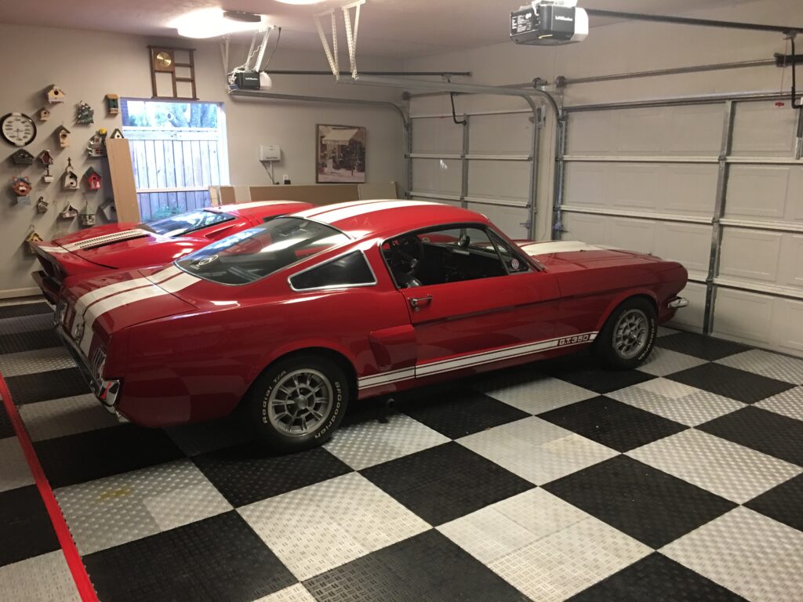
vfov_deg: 48.2
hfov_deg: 61.7
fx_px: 673
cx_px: 402
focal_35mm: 29
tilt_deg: -11.8
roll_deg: +1.3
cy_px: 301
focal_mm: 4.15
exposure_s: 1/10
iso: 80
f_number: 2.2
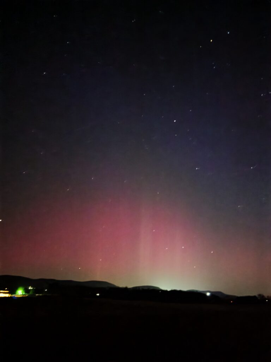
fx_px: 240
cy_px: 181
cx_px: 136
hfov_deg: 58.9
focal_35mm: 23
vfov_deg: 73.9
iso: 3200
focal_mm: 6.3
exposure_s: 1/2
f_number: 1.7
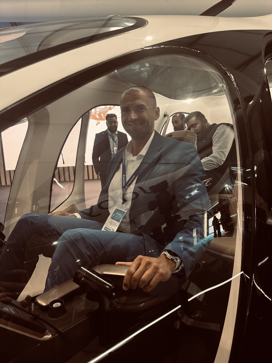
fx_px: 251
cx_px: 136
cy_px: 182
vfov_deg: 71.6
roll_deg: +3.8
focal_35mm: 24
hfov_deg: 56.8
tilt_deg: -8.5
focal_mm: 6.86
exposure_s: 1/50
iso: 160
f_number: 1.78
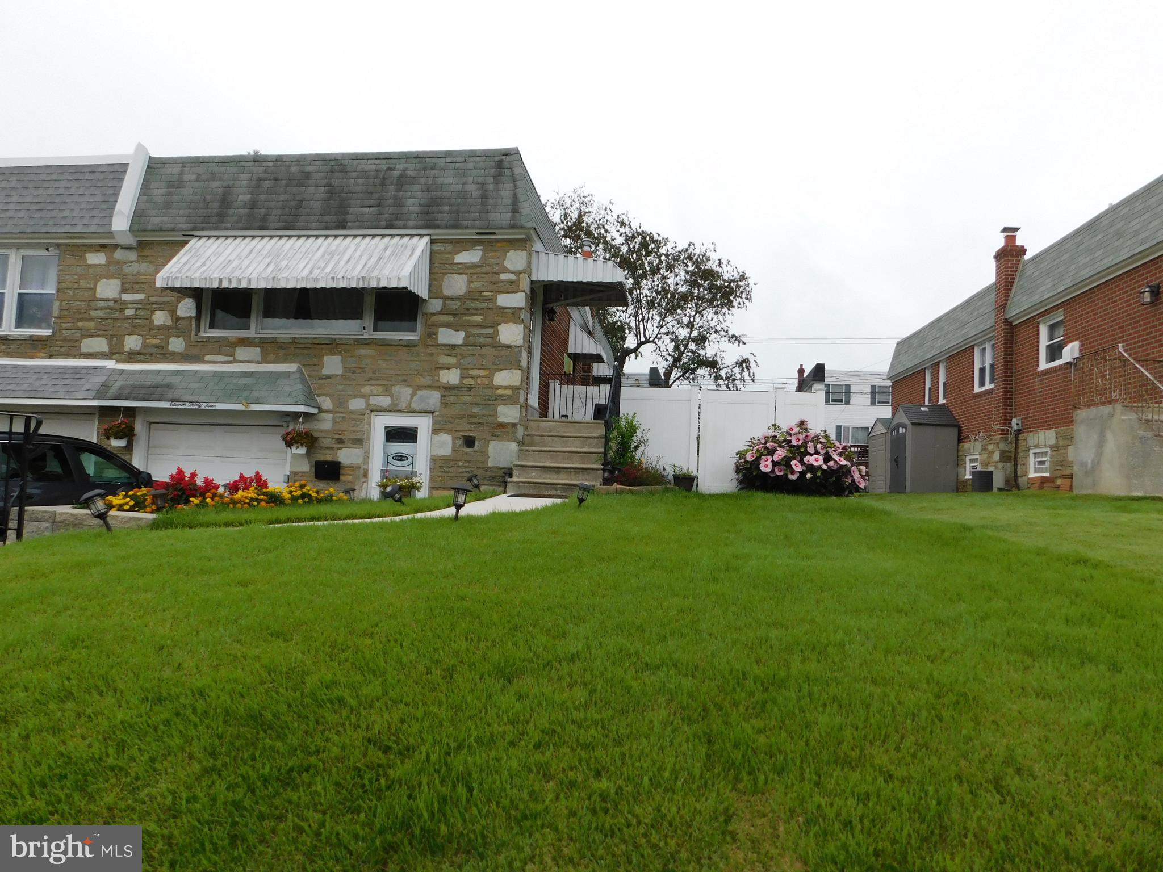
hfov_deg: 73.9
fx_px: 773
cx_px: 582
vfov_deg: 58.9
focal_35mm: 23
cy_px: 436
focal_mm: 4
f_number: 3
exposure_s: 1/1000
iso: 125
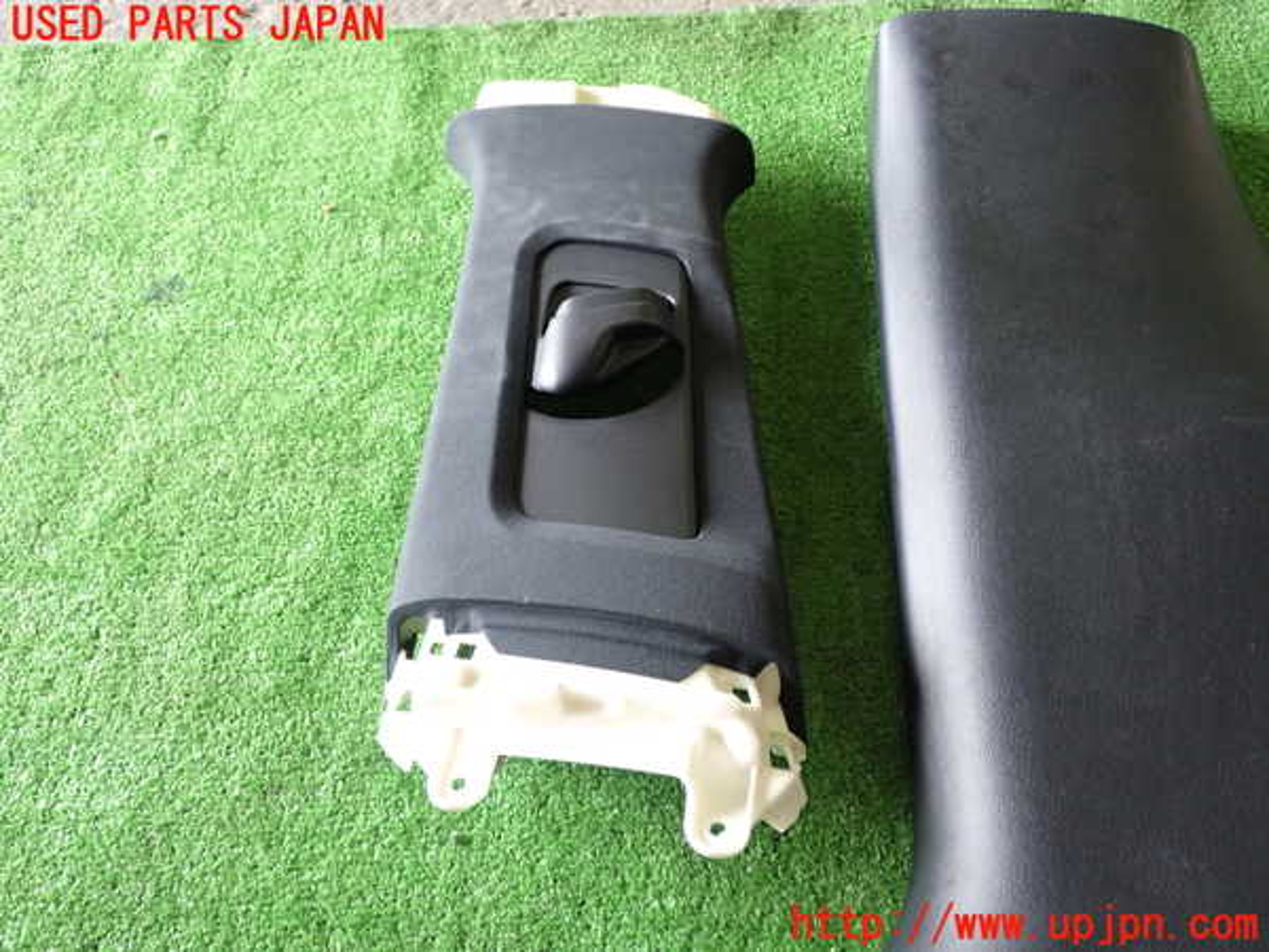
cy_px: 476
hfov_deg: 51.4
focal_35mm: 36
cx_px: 634
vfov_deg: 39.7
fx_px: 1320
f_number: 2.5
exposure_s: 1/40
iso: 250
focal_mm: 6.37
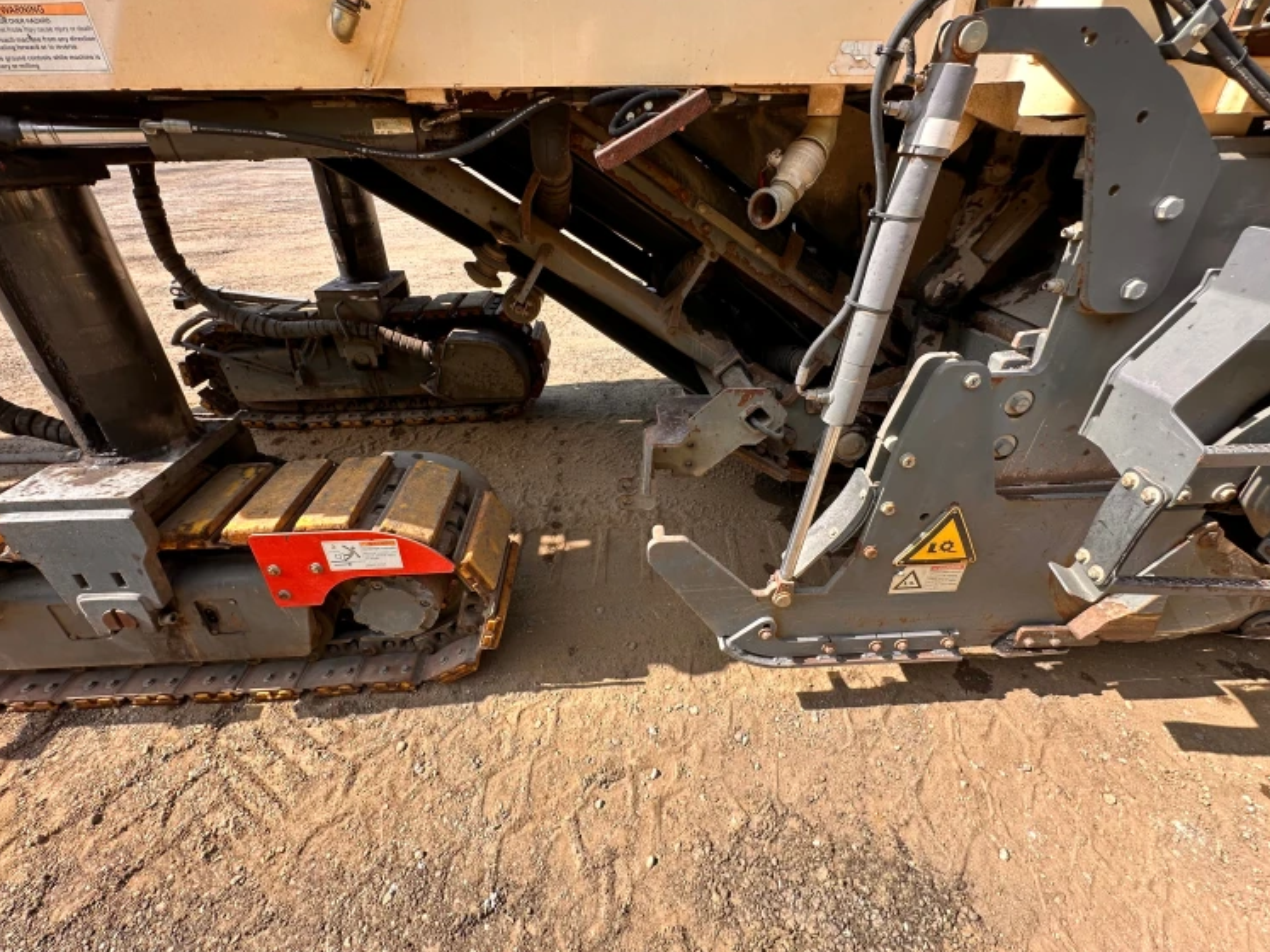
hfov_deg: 98.2
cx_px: 632
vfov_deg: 81.6
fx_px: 550
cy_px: 447
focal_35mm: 15
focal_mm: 2.22
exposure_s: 1/254
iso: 40
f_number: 2.2
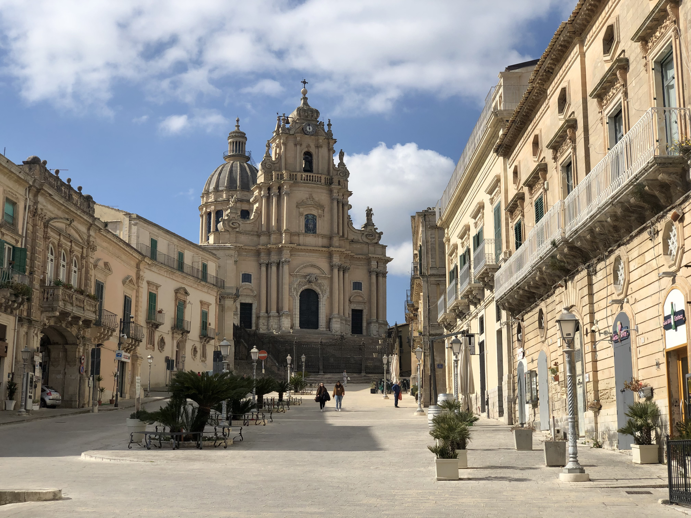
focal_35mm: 52
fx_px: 1038
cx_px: 346
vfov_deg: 28.0
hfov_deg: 36.8
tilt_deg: +10.6
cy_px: 259
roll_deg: +0.7
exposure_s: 1/1946
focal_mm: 6
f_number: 2.4
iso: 16
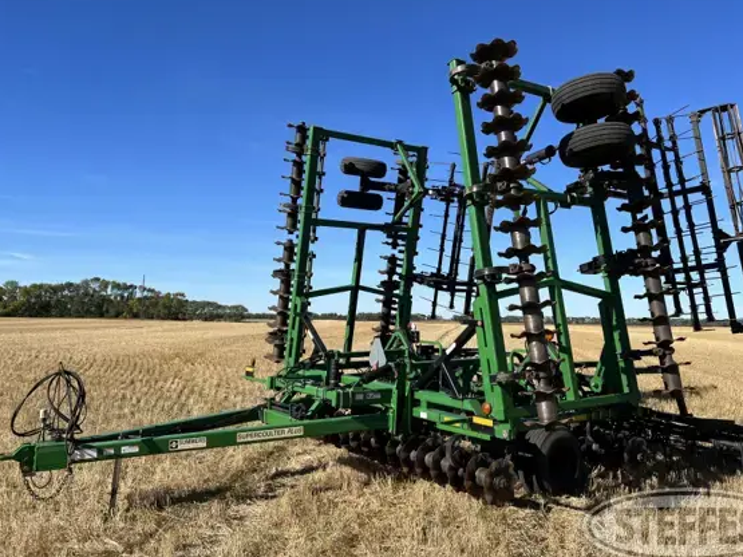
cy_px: 258
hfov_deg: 59.9
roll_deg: -0.4
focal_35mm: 30
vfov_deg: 46.7
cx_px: 391
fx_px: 644
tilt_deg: +5.4
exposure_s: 1/4115
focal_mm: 5.7
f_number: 1.5
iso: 50
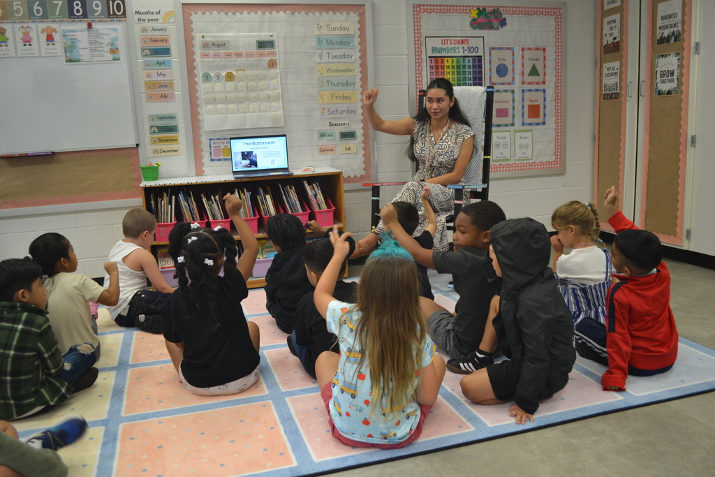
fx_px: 596
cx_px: 358
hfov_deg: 61.9
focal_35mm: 30
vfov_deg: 43.6
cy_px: 238
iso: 400
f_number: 3.8
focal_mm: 20
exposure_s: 1/50
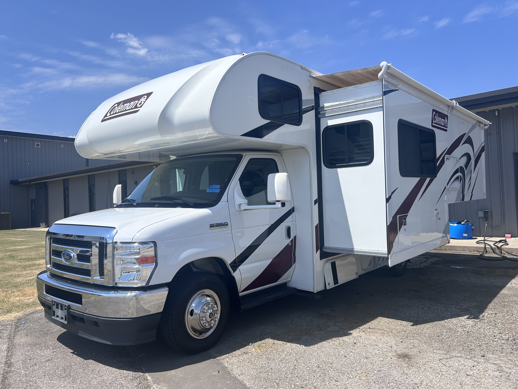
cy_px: 194
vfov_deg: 53.1
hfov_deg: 67.3
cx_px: 259
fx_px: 389
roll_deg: +2.4
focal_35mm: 26
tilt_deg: +1.7
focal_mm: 5.7
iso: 50
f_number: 1.5
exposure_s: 1/5587
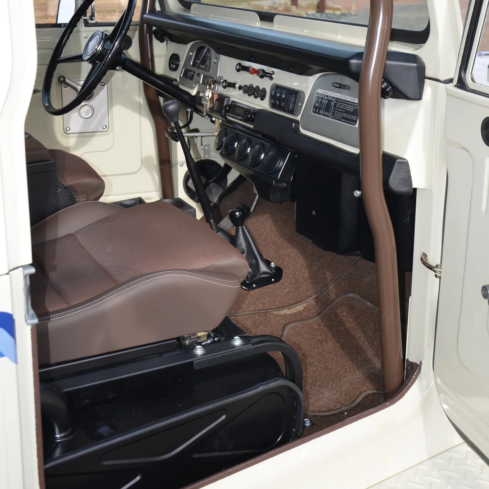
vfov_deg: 33.5
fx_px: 799
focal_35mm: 50
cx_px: 244
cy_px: 140
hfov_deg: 34.0
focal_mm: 26
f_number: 4
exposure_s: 1/250
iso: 100
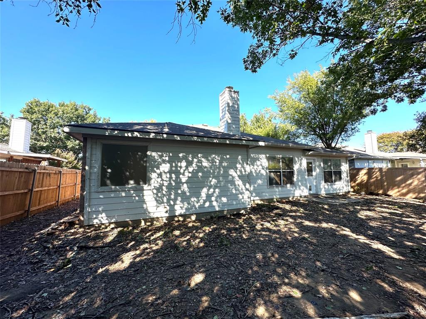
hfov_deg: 102.1
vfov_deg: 85.7
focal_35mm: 14
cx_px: 213
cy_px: 160
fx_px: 172
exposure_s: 1/662
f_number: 2.2
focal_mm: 2.22
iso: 40
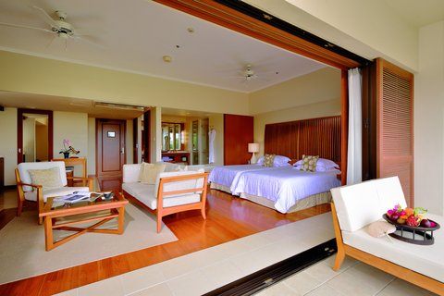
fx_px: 210
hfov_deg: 93.3
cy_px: 148
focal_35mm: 17
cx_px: 222
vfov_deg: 70.4
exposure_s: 1/10
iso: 100
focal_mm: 17
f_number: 14
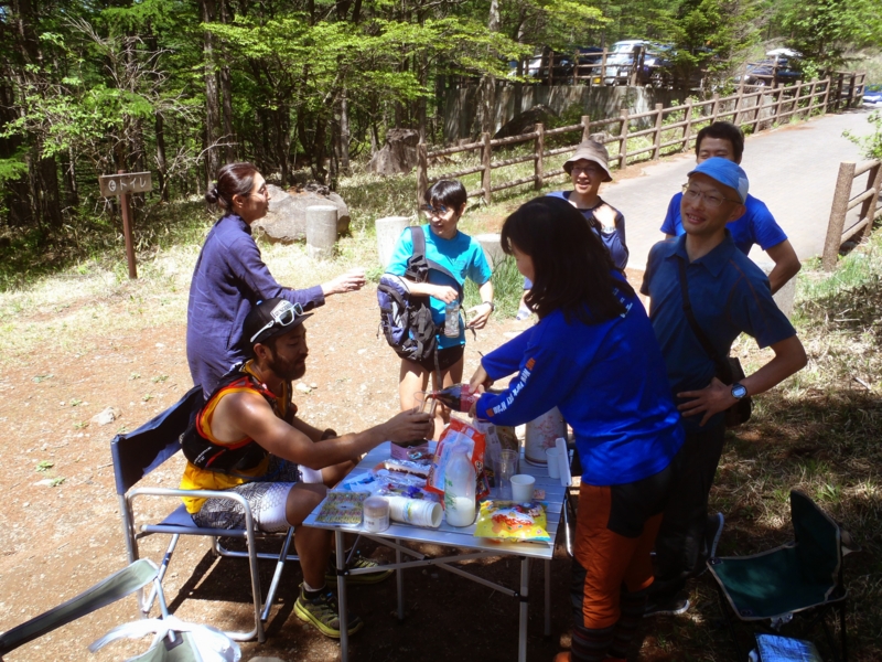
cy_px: 331
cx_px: 441
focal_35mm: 28
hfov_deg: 63.4
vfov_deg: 49.7
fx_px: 713
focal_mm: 5
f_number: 3.9
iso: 80
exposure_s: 1/160
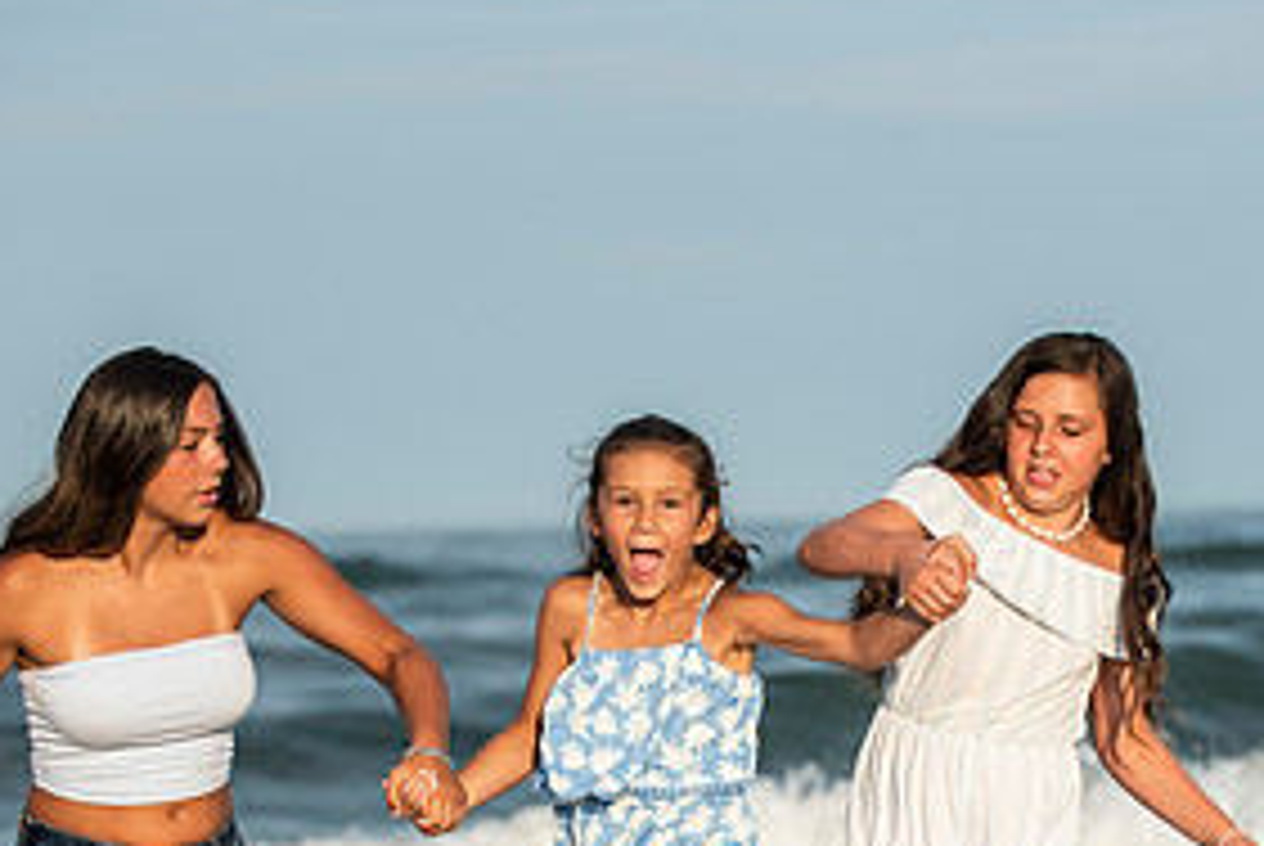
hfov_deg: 10.5
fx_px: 6889
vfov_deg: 7.0
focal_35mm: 196
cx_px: 747
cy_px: 812
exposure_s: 1/4000
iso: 250
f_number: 3.2
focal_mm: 95
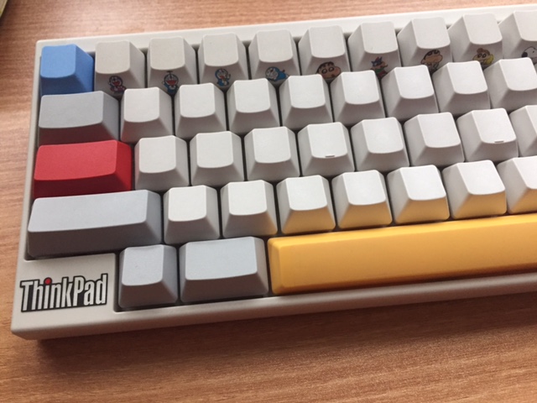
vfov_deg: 48.2
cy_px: 202
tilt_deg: -63.1
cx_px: 268
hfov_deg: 61.7
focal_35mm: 29
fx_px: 450
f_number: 2.2
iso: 125
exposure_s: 1/30
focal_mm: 4.15
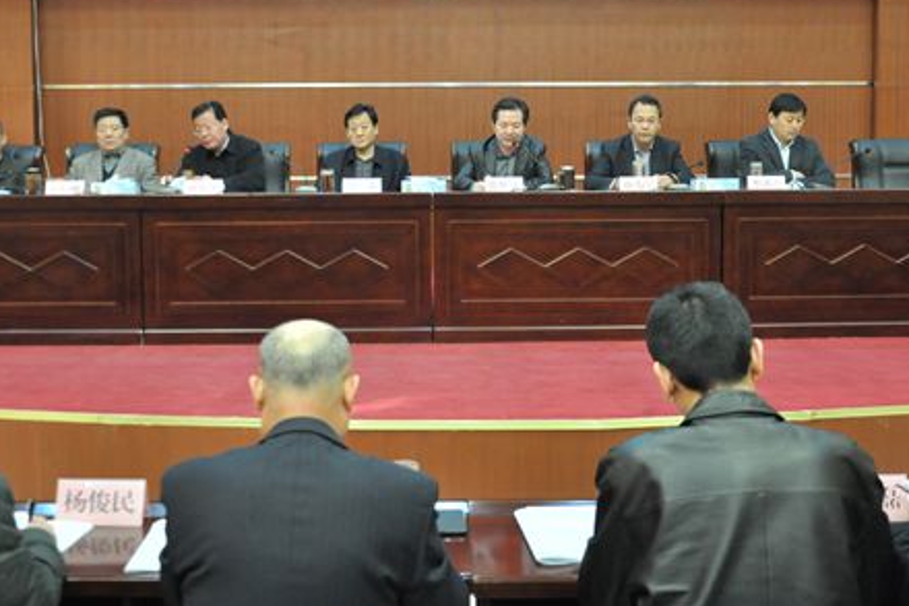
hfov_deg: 43.6
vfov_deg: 29.7
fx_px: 1136
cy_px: 216
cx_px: 436
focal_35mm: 45
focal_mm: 22
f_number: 3.8
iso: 1600
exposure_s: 1/25
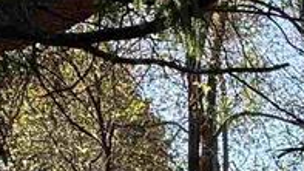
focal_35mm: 99
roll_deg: +0.2
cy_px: 330
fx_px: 798
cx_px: 497
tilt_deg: +2.0
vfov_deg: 11.2
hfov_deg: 18.3
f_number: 2.2
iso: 64
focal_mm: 2.22
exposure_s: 1/294
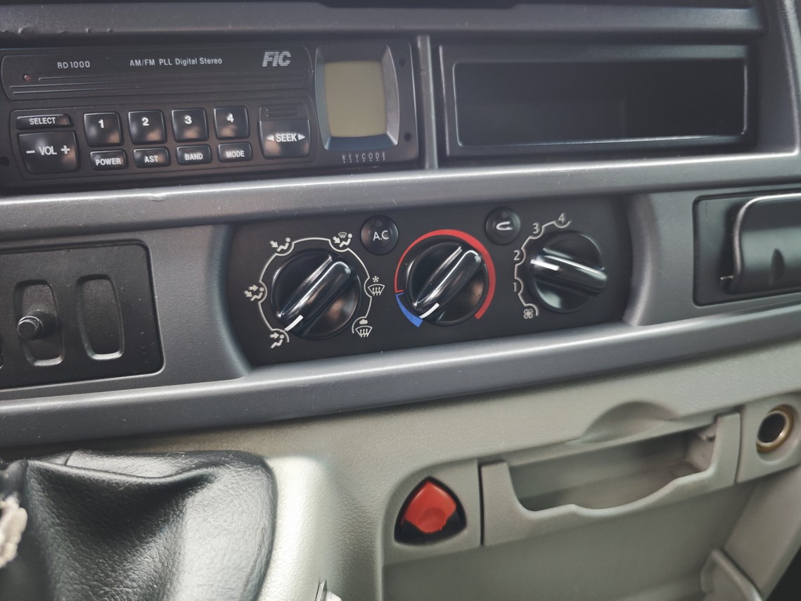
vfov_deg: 58.9
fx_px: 532
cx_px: 400
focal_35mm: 23
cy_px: 300
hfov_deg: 73.9
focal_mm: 8.72
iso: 3200
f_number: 1.63
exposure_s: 1/240
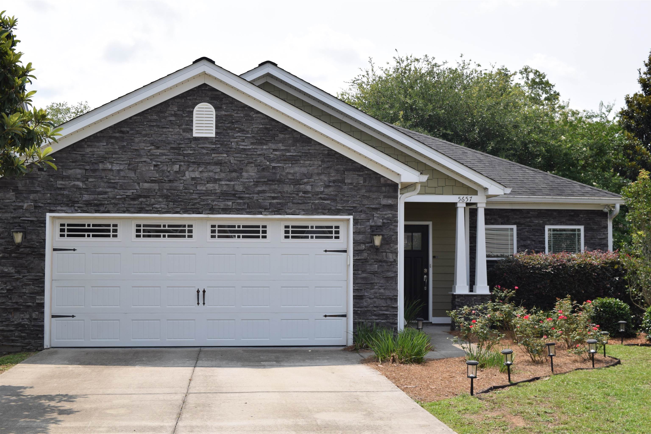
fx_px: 841
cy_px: 217
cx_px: 326
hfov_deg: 42.3
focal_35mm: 46
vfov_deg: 28.9
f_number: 8
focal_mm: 31
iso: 200
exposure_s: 1/640
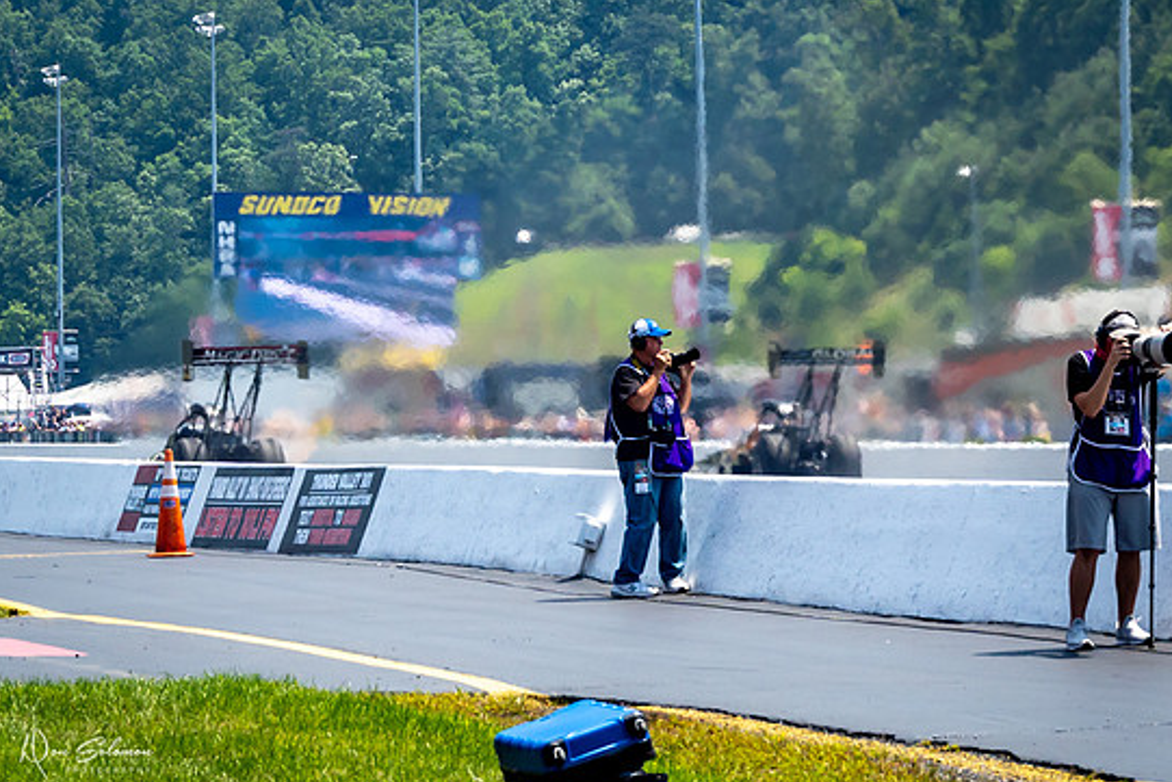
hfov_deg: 11.4
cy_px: 141
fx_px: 5829
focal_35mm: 179
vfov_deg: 7.7
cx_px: 1058
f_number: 5.6
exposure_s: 1/1600
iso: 100
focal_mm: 50
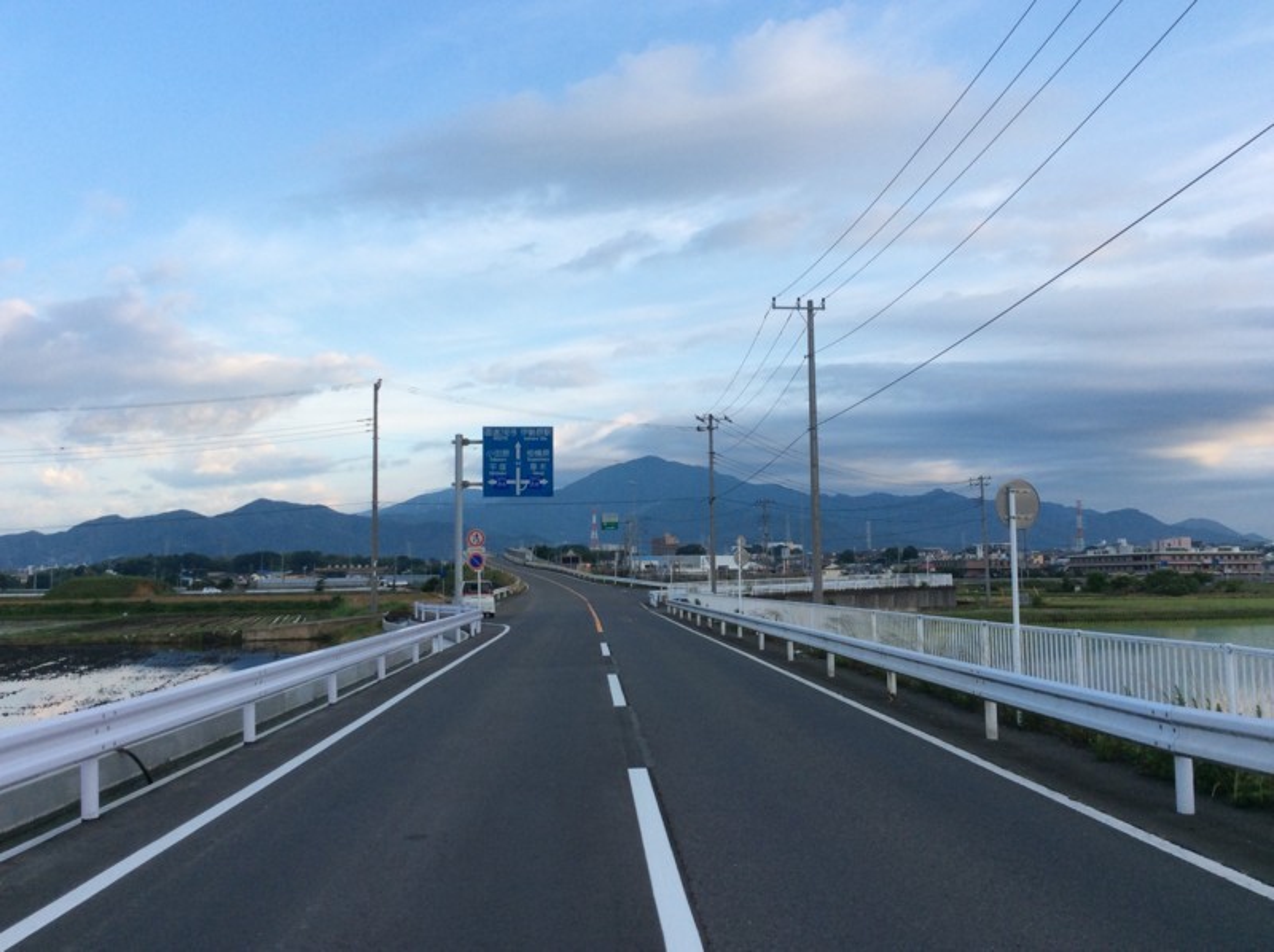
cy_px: 476
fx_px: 1176
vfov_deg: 44.1
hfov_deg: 56.9
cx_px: 637
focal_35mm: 32
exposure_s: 1/344
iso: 32
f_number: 2.4
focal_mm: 3.3
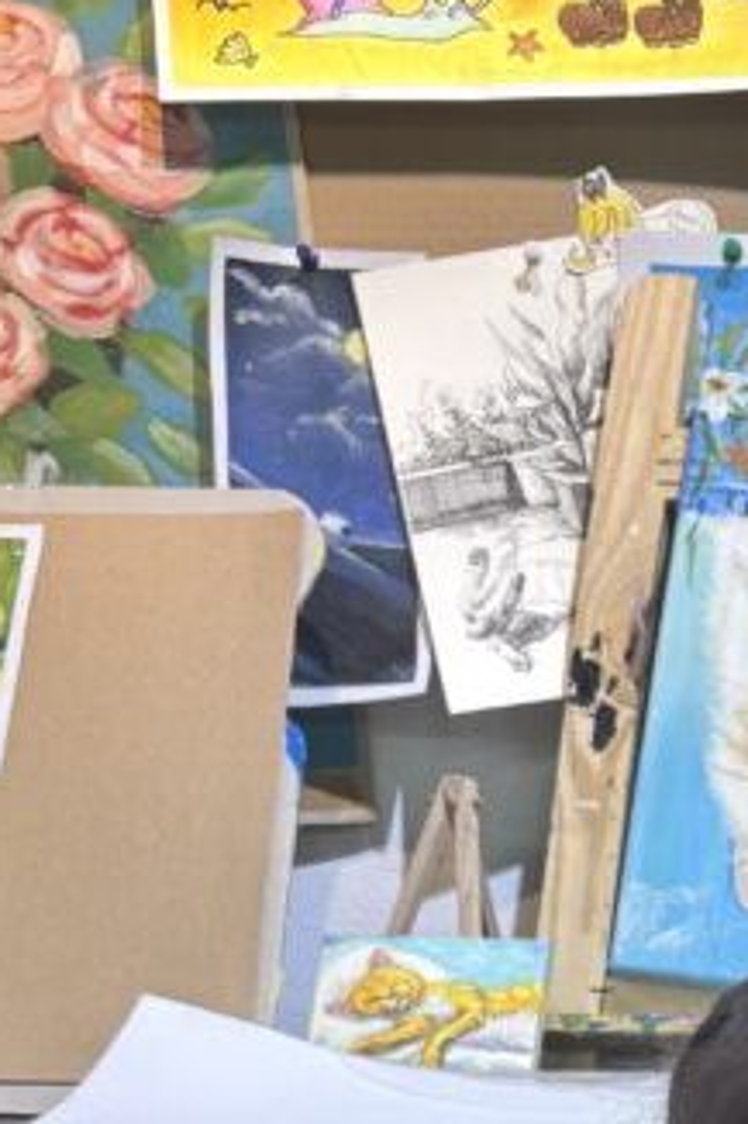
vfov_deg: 22.1
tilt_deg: -12.0
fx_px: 2589
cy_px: 1441
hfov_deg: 15.6
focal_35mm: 83
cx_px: 1000
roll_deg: -2.4
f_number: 1.6
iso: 80
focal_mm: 5.96
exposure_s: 1/100
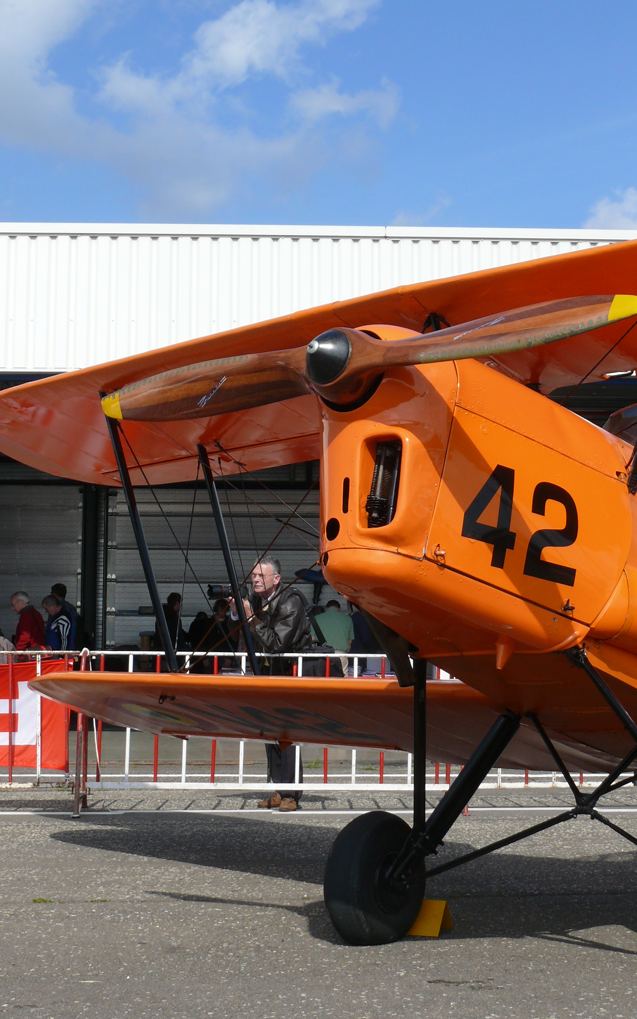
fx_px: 1639
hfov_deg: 22.0
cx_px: 389
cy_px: 451
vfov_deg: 34.5
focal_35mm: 59
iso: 100
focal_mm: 9.7
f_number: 7.1
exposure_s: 1/500
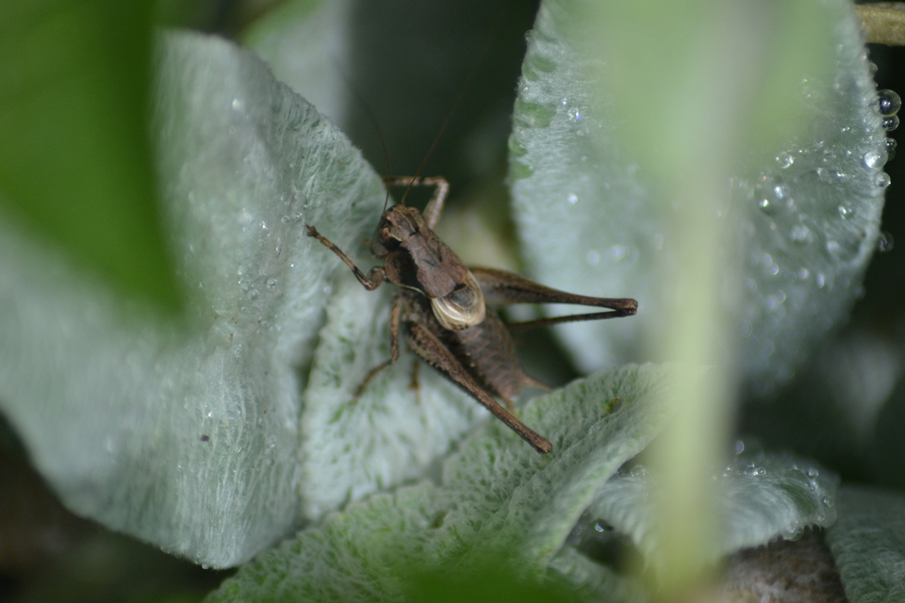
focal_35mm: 330
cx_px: 452
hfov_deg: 6.2
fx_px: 8295
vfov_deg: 4.2
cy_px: 302
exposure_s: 1/1600
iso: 400
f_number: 4.8
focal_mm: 220
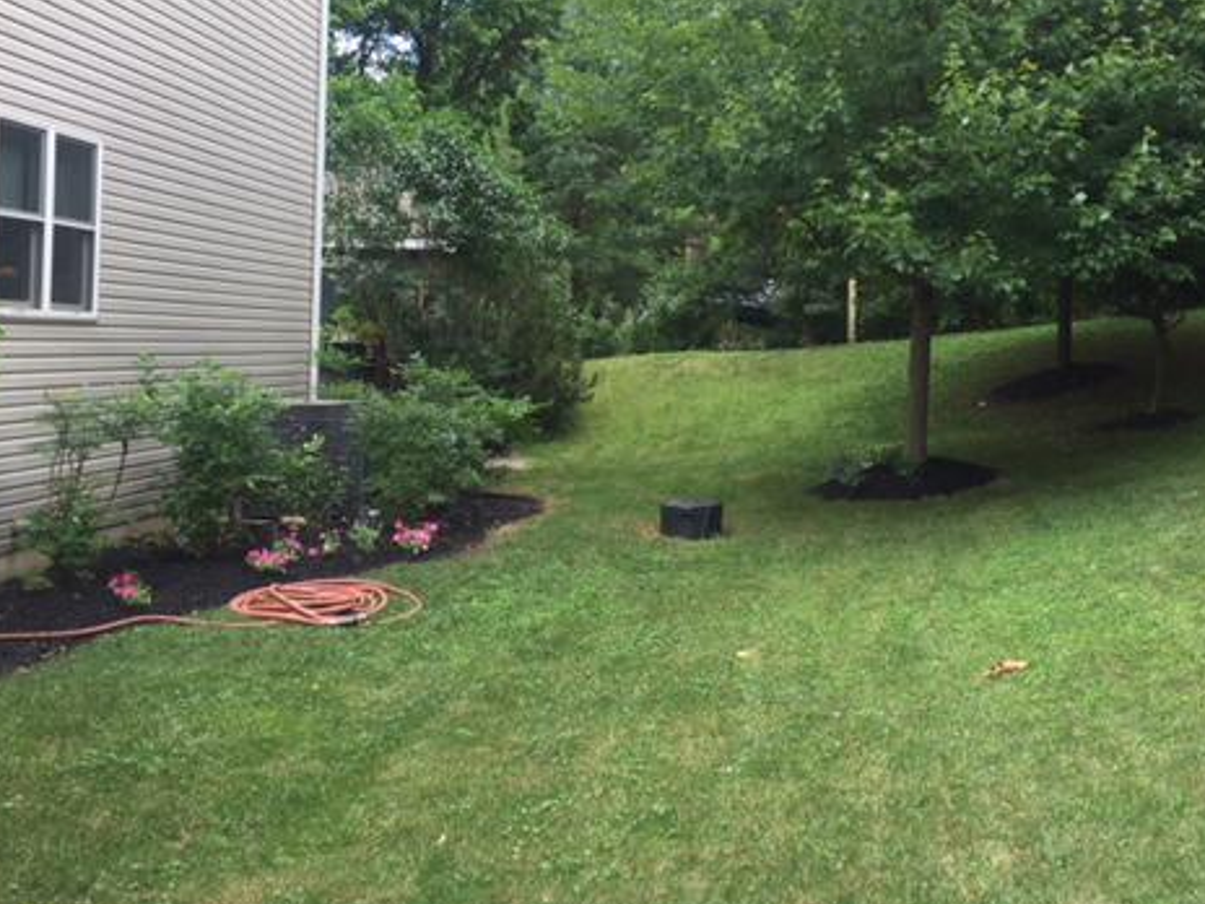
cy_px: 361
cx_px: 678
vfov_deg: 35.8
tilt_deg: -0.8
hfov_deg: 46.7
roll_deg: -3.6
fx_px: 1392
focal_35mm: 40
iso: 32
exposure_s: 1/309
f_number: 2.2
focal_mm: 4.15
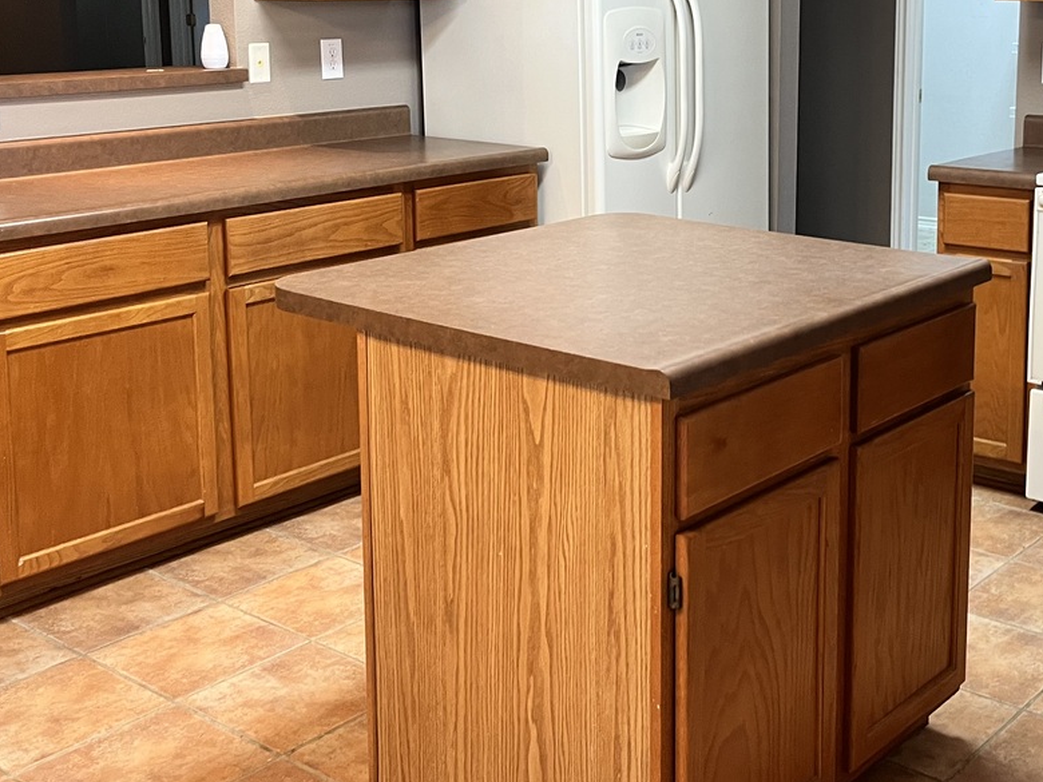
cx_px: 677
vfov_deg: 29.7
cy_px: 182
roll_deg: +0.6
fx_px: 1446
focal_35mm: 48
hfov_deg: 39.3
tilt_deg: -7.6
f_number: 1.6
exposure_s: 1/60
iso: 125
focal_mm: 5.1
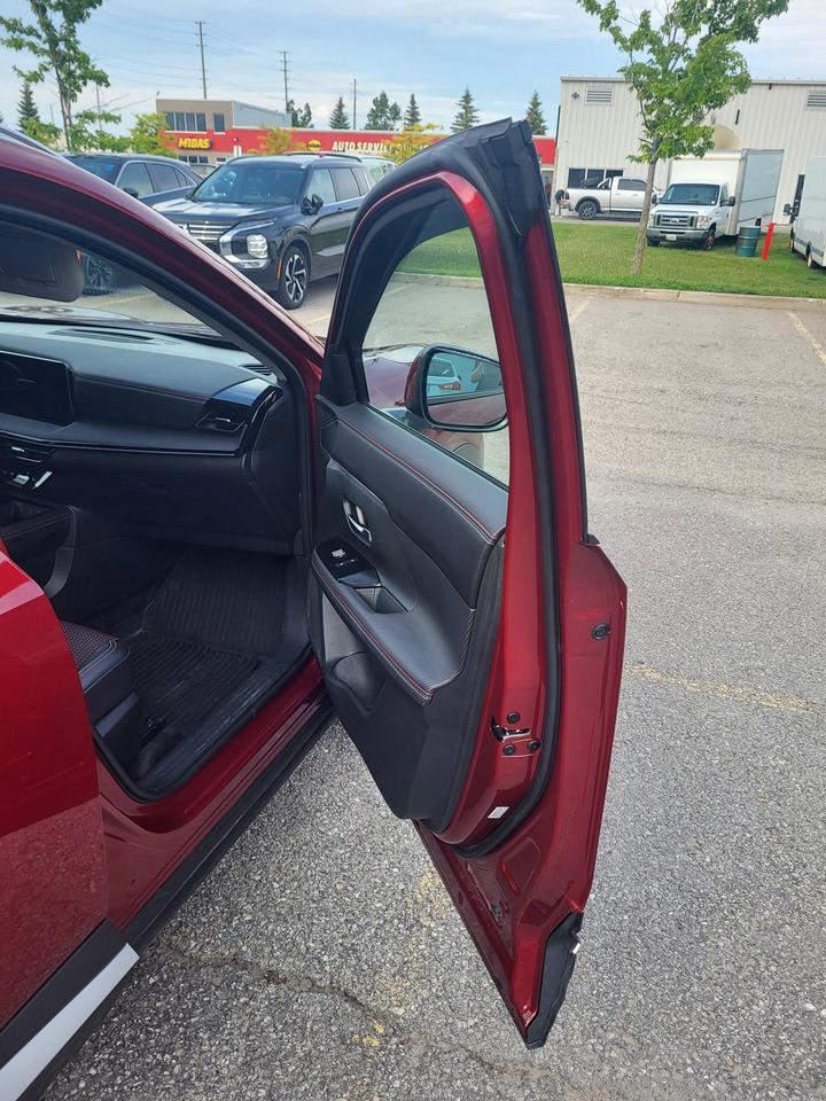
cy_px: 550
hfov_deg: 53.1
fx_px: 827
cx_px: 413
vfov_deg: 67.3
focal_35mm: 26
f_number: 1.8
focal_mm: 5.4
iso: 40
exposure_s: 1/391
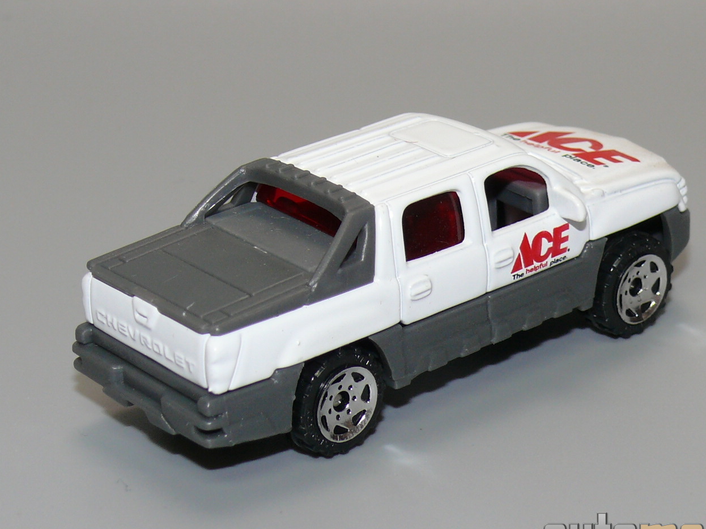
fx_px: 2488
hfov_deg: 16.1
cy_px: 248
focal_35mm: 122
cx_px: 412
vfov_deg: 12.1
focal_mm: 12.8
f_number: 4
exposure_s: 1/30
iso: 100
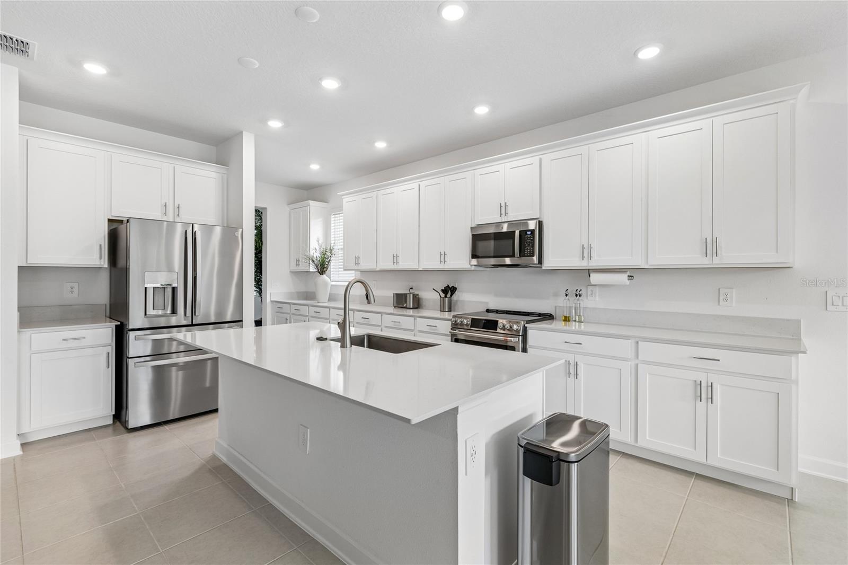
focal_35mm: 15
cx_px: 424
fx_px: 353
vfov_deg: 77.3
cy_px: 282
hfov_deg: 100.4
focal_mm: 10
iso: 100
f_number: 7.1
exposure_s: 1/20
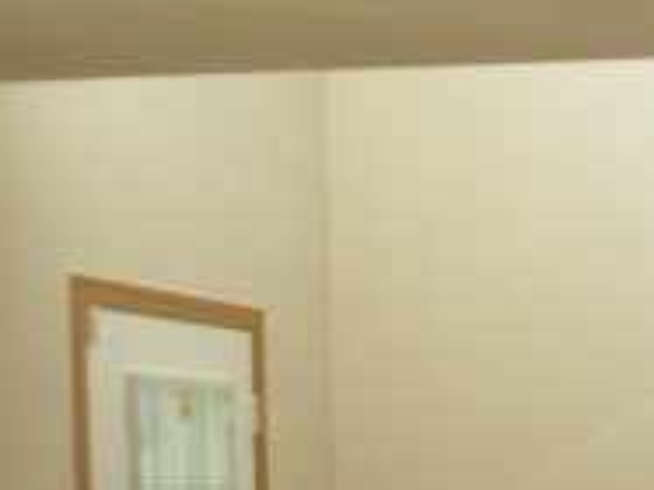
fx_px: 2266
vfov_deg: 11.9
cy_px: 696
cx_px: 1035
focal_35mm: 120
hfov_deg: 15.0
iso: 80
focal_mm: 6.3
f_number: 3.5
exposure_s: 1/30
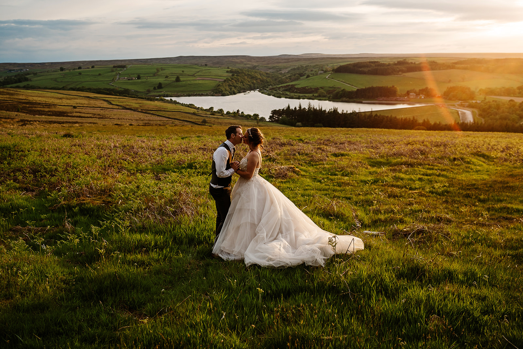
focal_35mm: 35
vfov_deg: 37.9
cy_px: 174
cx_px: 262
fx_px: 508
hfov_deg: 54.4
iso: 320
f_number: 2.5
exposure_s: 1/1250
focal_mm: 35
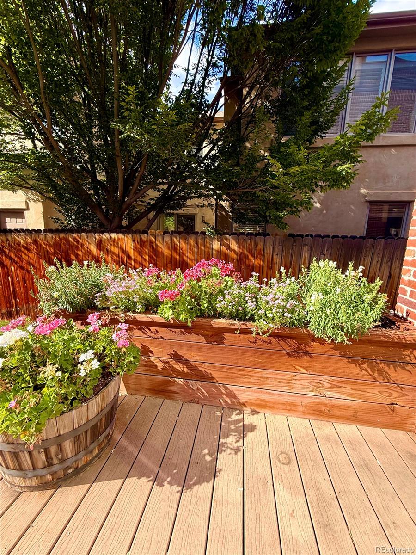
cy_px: 278
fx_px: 224
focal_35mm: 14
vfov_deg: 102.1
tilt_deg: -10.0
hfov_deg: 85.7
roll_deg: -2.3
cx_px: 208
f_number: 2.2
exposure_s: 1/455
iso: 50
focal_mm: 2.22
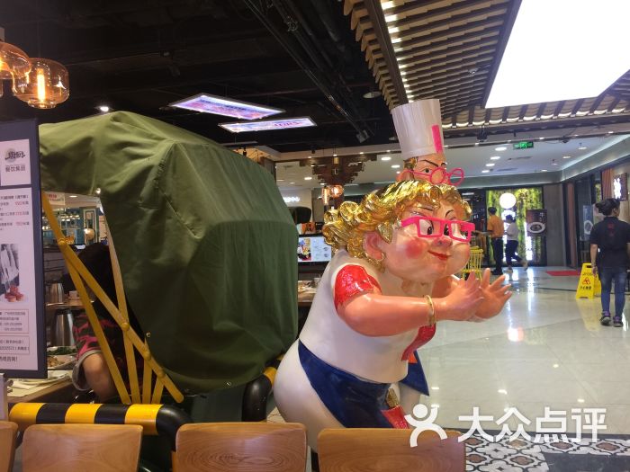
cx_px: 315
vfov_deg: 48.2
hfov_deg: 61.7
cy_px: 236
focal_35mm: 29
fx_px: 528
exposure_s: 1/33
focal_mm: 4.15
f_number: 2.2
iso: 64
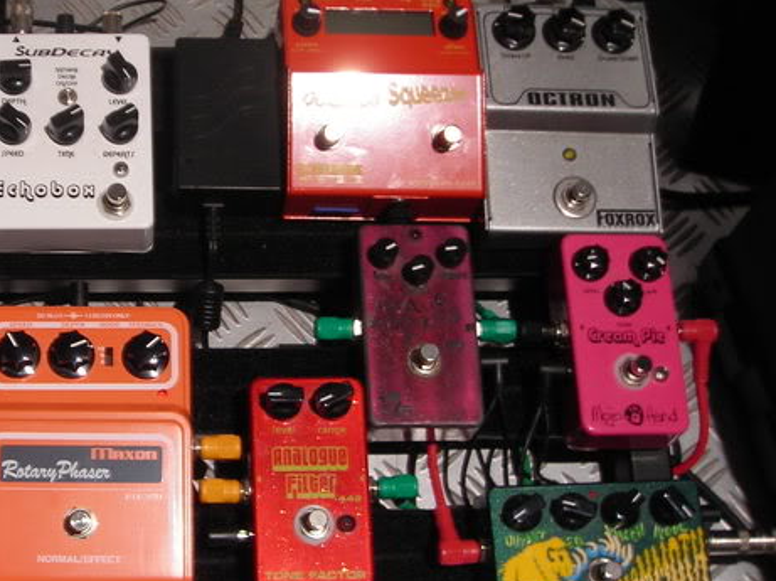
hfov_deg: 28.6
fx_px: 1478
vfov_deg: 22.2
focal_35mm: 66
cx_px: 131
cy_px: 205
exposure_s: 1/4.7
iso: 50
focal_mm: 6.3
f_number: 3.2
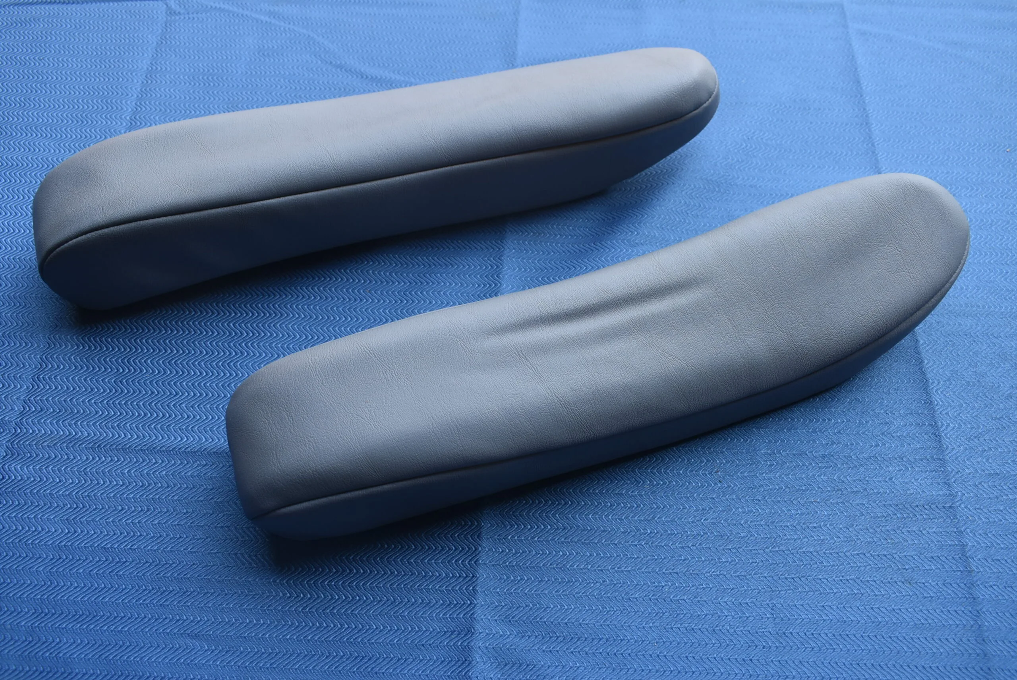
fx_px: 848
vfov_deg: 43.7
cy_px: 340
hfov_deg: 61.9
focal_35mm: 30
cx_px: 508
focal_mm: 20
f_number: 6.3
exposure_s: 1/160
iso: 200
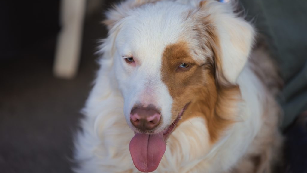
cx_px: 154
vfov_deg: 5.8
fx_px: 1710
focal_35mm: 210
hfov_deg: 10.3
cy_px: 84
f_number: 2.8
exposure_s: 1/1250
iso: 110
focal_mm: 200
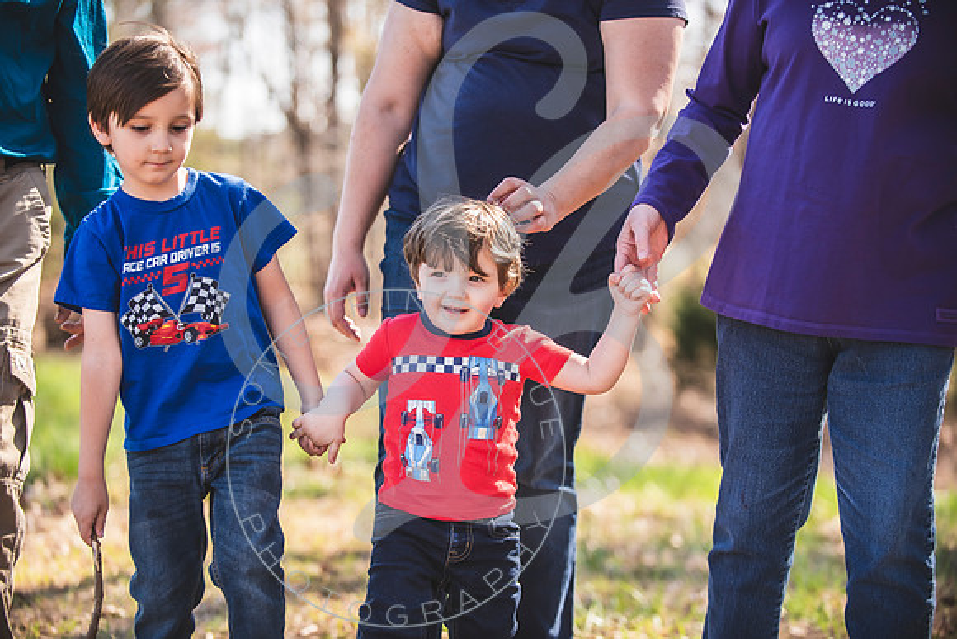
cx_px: 478
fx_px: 2287
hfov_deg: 23.6
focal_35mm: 86
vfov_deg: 15.9
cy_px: 320
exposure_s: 1/500
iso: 100
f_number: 2.8
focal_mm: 86
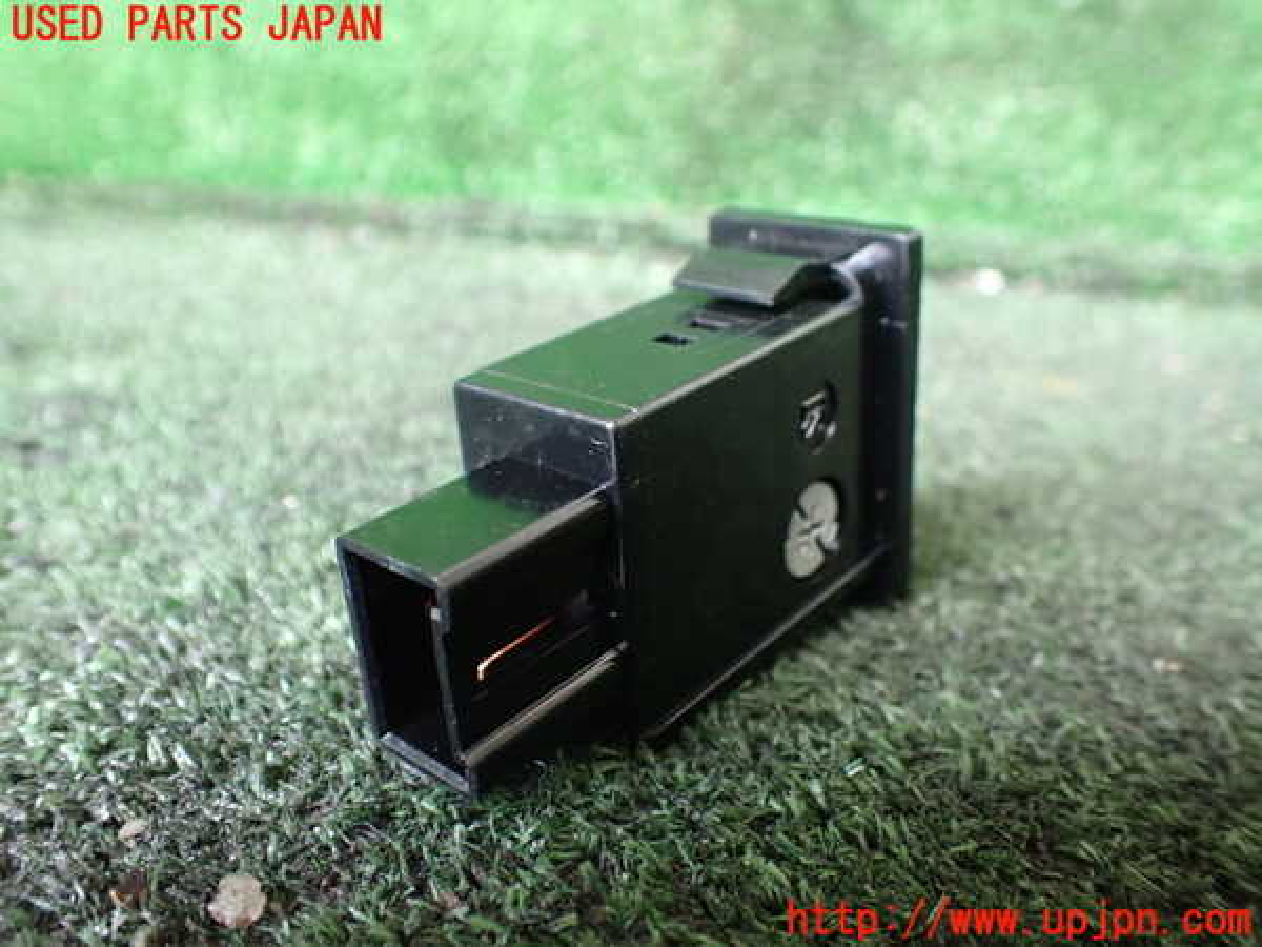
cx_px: 631
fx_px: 1094
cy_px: 474
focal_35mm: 30
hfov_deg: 60.0
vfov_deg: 46.8
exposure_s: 1/100
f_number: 2.3
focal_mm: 5.4
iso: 800
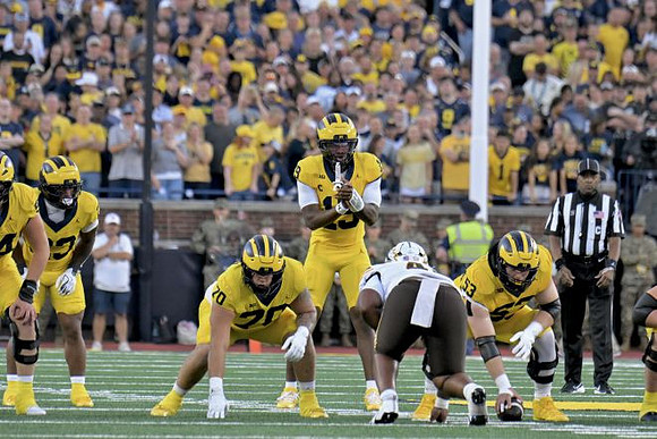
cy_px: 220
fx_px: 9583
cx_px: 328
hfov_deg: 3.9
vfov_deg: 2.6
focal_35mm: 525
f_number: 5.6
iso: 3200
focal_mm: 350
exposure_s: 1/1000
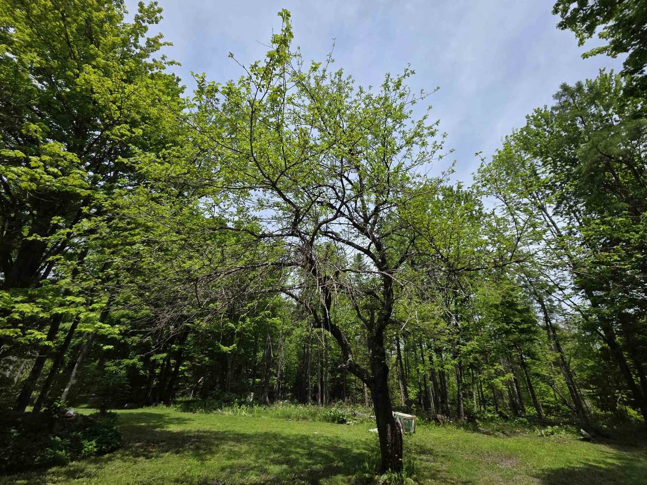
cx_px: 327
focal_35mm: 14
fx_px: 262
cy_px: 226
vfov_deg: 85.5
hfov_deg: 102.1
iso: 40
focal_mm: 2.2
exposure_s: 1/2222
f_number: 1.9
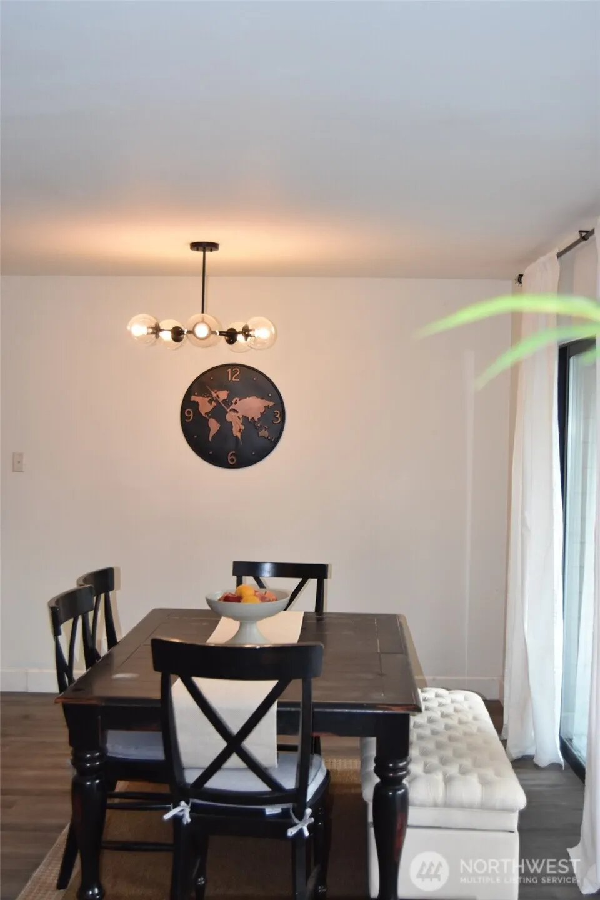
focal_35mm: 39
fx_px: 975
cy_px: 450
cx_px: 300
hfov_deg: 34.2
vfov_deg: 49.6
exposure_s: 1/100
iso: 800
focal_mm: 26
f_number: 5
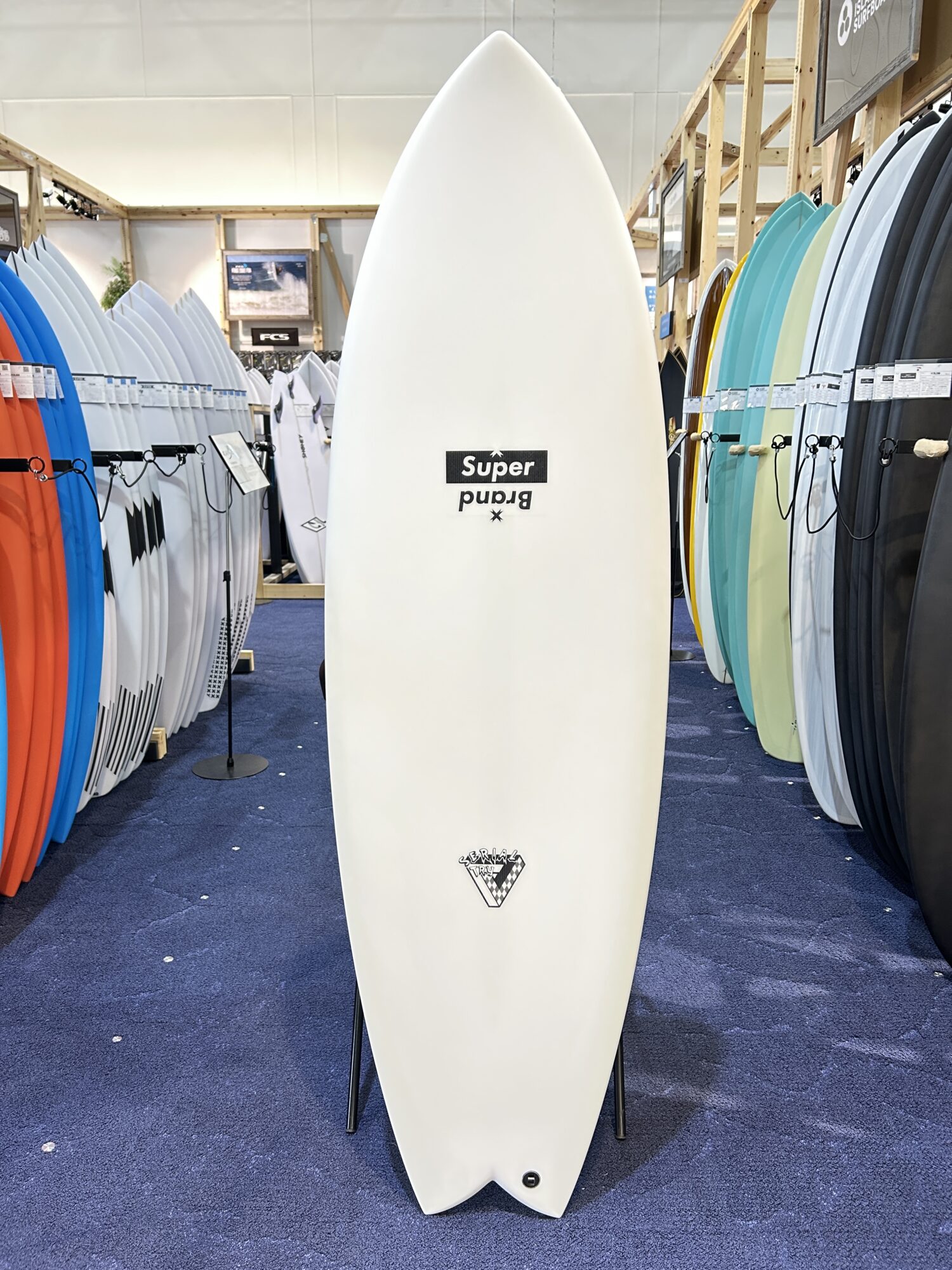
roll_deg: -0.4
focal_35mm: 26
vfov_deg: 67.3
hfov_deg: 53.1
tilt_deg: -12.5
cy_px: 635
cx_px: 476
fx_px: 953
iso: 200
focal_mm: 5.7
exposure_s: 1/60
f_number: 1.5
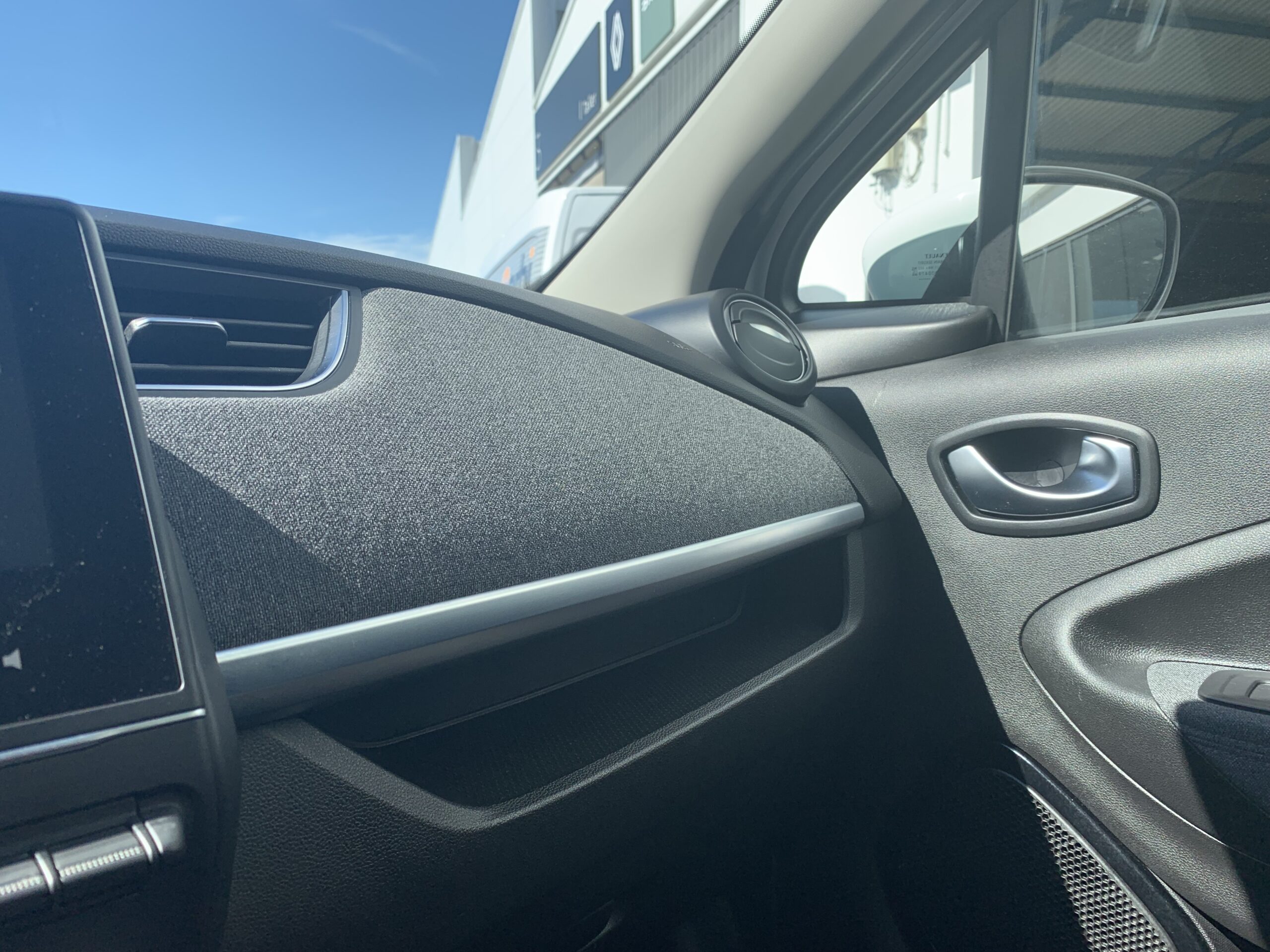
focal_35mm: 26
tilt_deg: -4.6
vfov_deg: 53.1
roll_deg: +1.1
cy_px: 476
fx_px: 954
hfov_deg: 67.3
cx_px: 635
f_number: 1.8
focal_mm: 4.25
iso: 25
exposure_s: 1/732
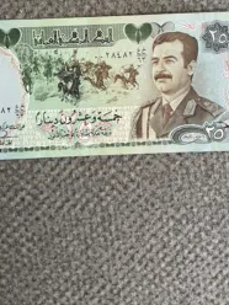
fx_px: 370
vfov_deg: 43.5
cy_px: 79
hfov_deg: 34.2
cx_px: 90
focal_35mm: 42
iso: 500
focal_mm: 4.2
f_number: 1.6
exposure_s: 1/50
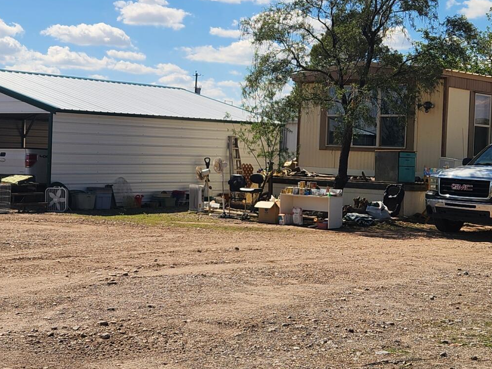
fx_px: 981
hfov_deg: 28.1
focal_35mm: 69
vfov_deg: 21.2
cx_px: 215
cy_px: 130
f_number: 1.8
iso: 20
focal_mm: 5.4
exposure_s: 1/2635
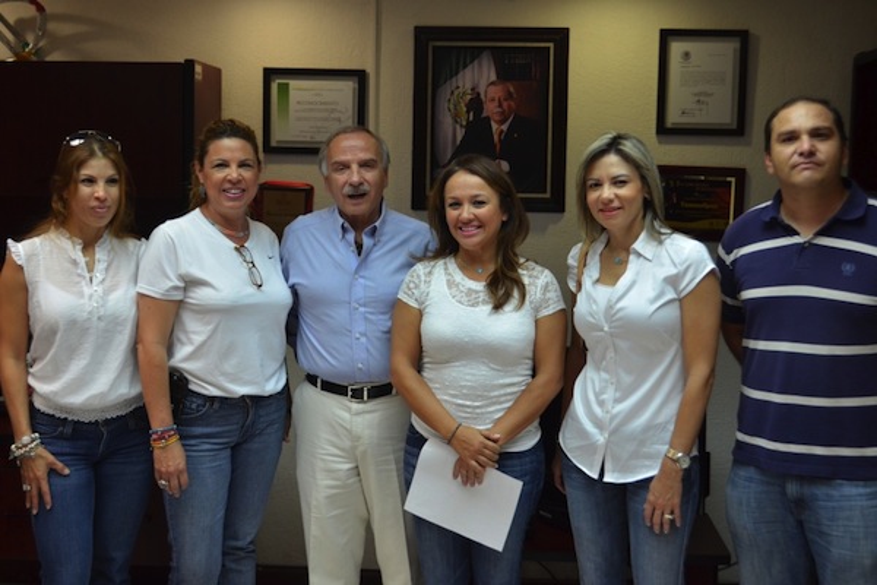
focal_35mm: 36
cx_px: 438
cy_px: 292
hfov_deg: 53.1
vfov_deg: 36.9
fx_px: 877
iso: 400
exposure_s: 1/100
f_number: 5
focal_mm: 24
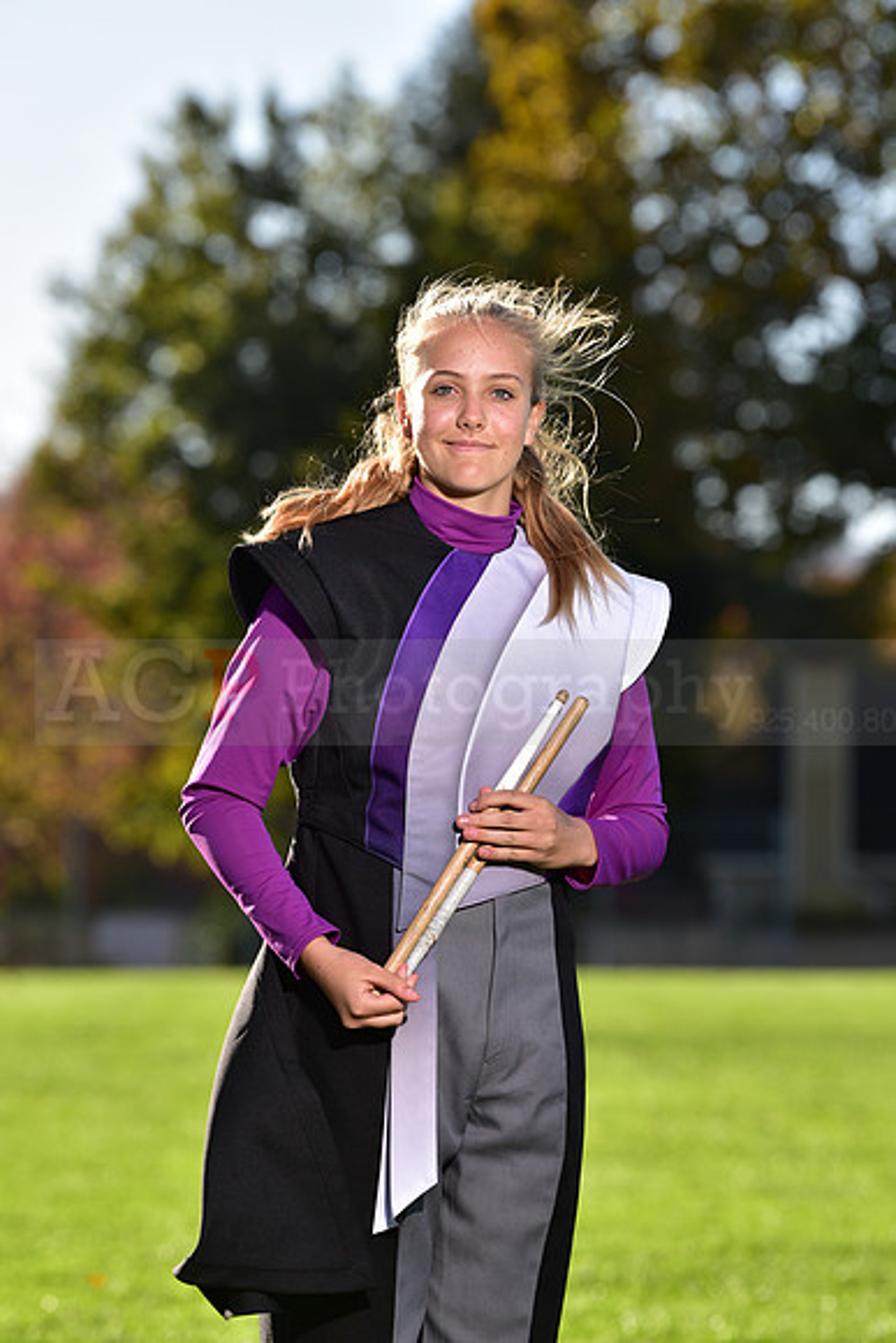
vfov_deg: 10.3
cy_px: 672
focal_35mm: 200
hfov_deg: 6.9
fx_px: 7462
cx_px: 448
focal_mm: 200
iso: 80
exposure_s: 1/250
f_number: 5.6
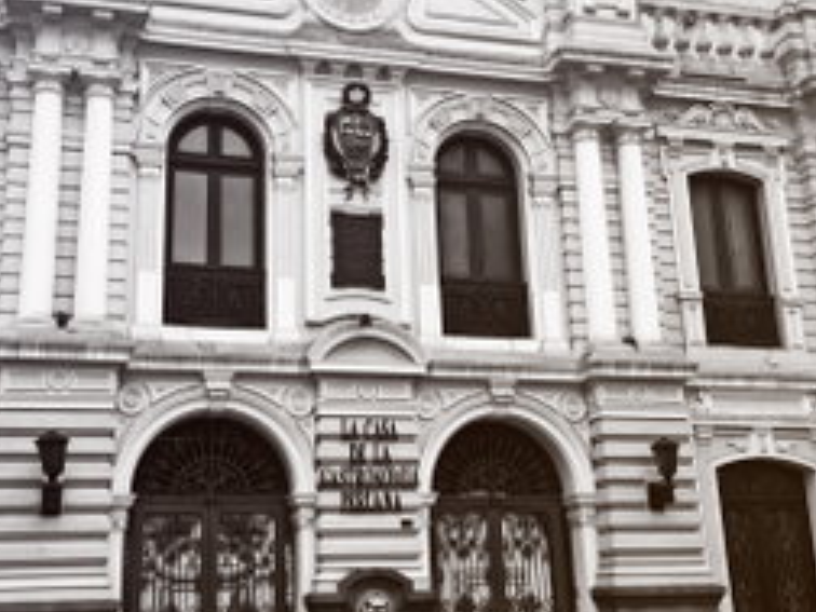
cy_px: 275
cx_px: 363
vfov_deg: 31.5
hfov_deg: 41.2
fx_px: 1084
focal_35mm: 46
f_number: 2.2
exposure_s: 1/60
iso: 32
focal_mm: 4.15
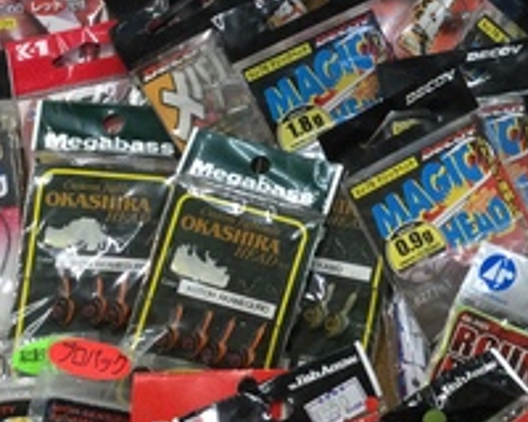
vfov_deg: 16.8
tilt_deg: -71.7
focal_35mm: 91
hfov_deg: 20.6
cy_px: 135
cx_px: 478
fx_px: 1422
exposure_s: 1/30
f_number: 2.4
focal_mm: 3.3
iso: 40
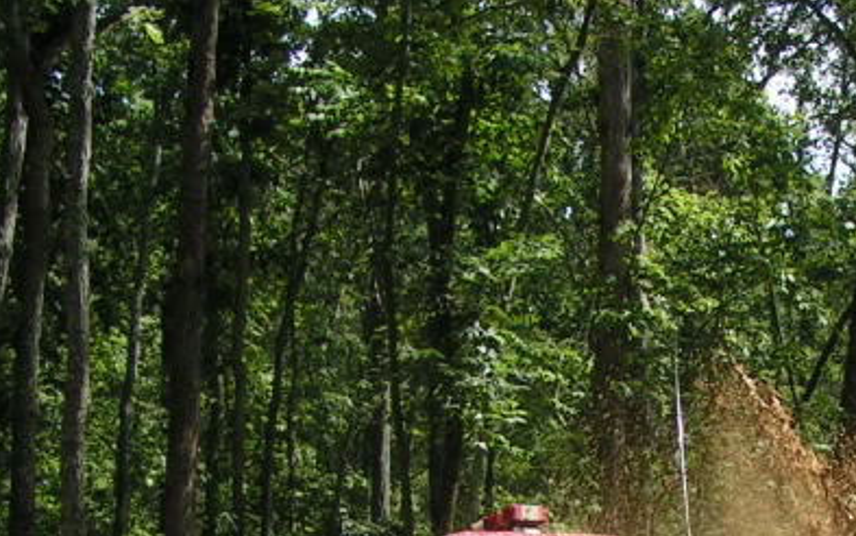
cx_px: 653
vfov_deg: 15.5
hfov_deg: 24.9
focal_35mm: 82
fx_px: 1914
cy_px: 599
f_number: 5.6
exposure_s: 1/200
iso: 50
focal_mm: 5.8
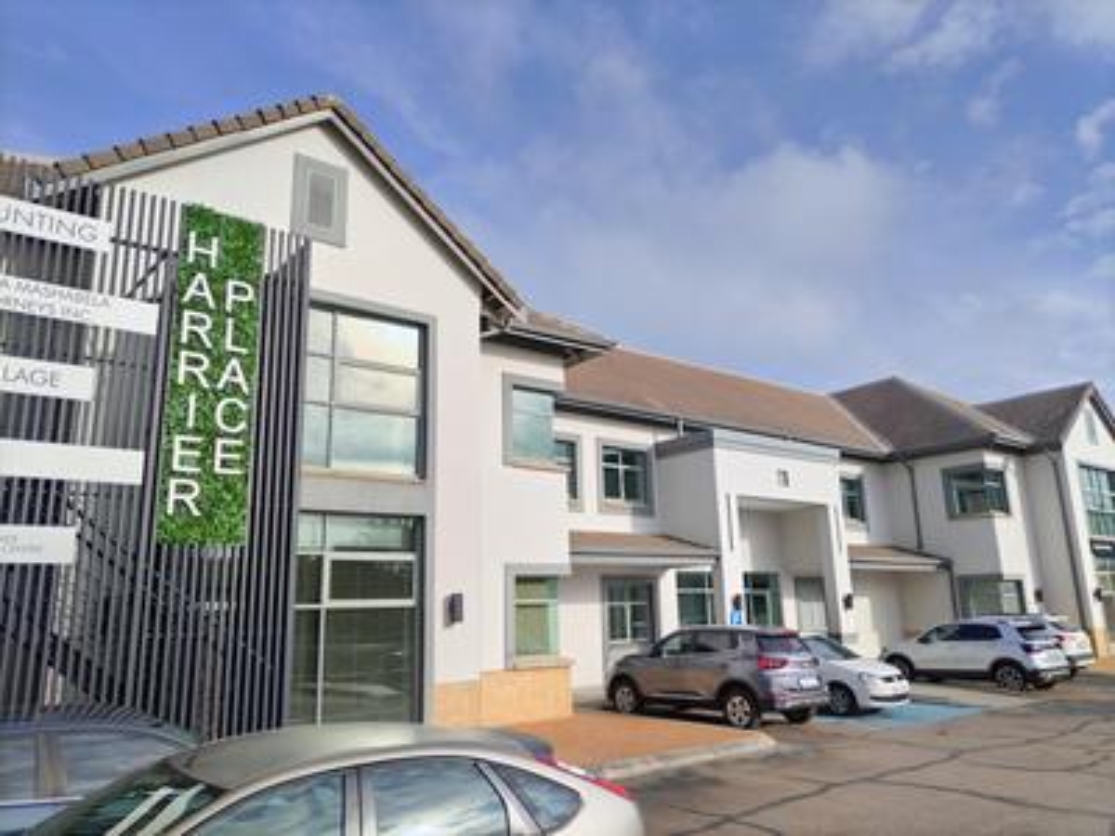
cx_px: 558
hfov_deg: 67.3
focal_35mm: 26
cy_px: 418
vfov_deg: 53.1
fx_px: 837
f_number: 1.8
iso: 100
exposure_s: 1/1485
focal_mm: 4.7
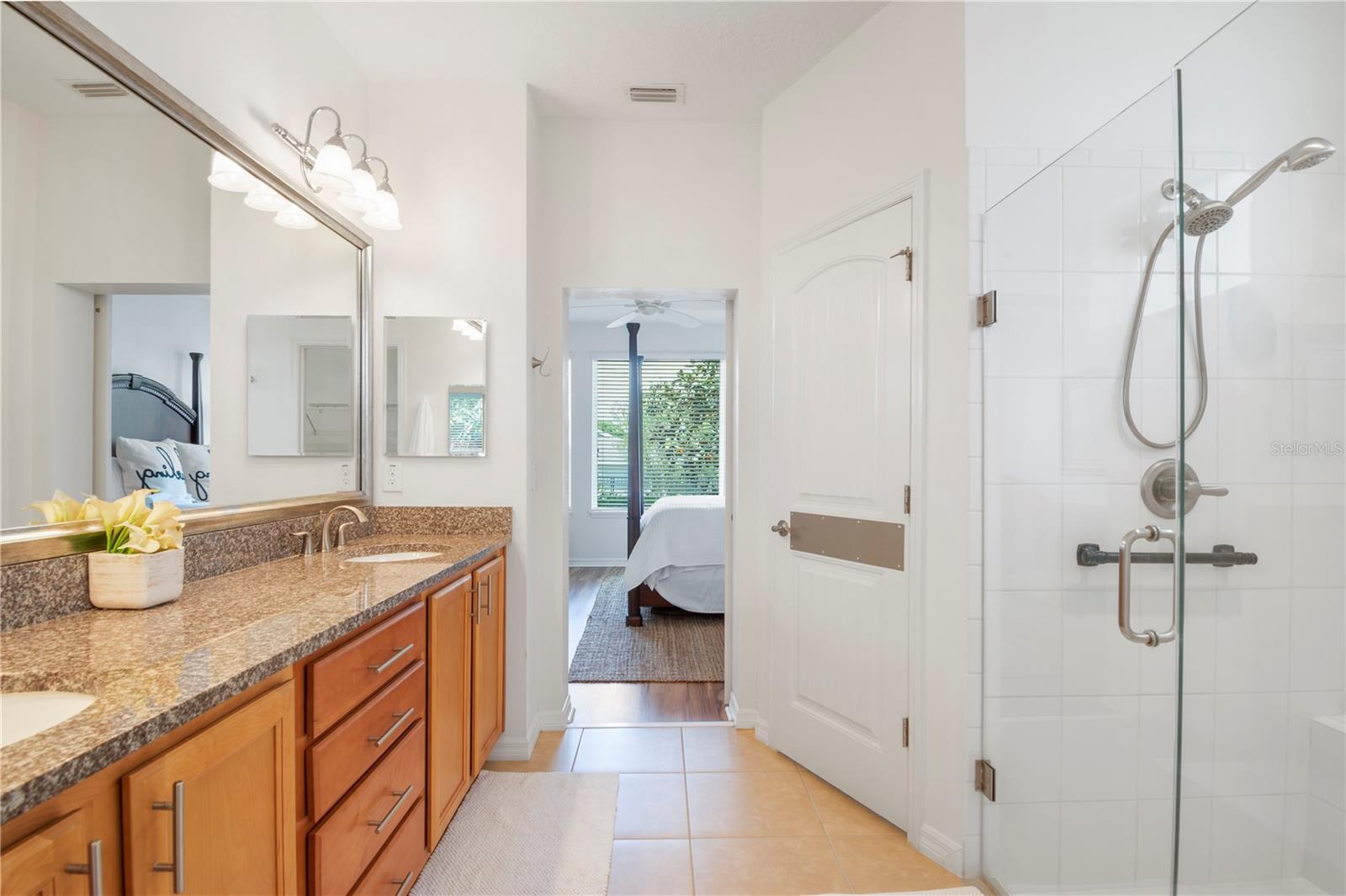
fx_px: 617
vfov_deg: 72.0
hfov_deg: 95.0
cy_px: 448
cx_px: 673
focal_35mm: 16
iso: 250
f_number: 9
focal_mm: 11
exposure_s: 1/160
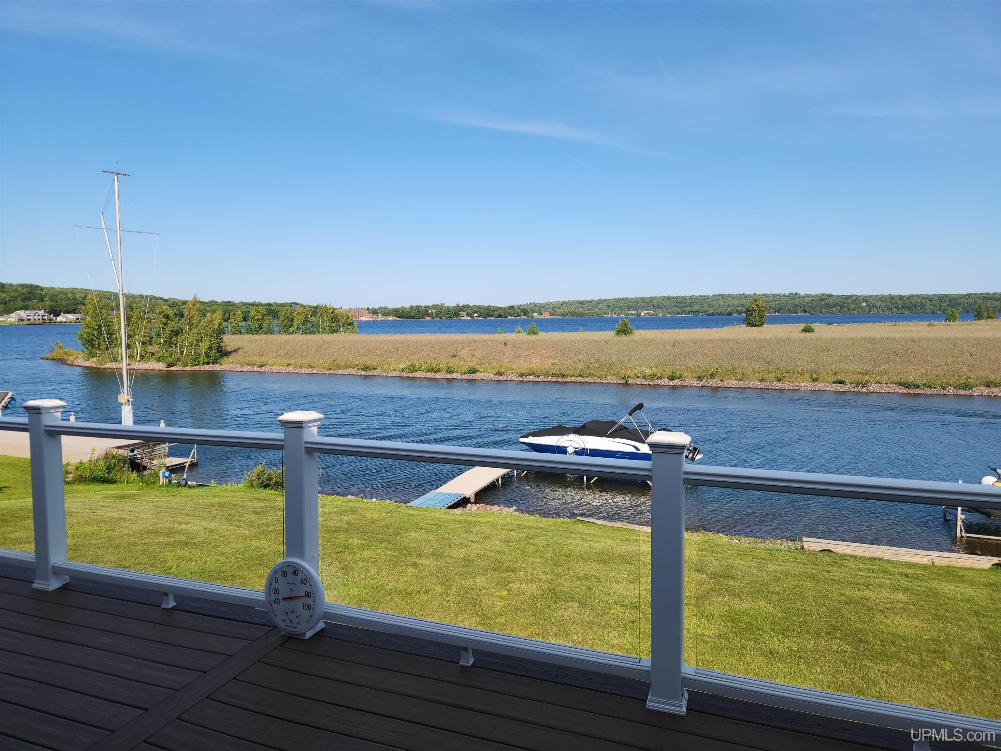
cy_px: 376
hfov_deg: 73.9
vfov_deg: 58.9
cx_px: 500
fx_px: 665
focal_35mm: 23
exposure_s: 1/1361
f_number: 1.8
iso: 20
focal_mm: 5.4
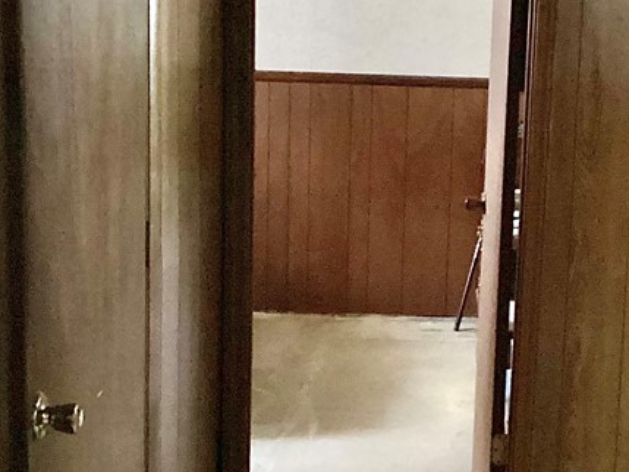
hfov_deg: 26.2
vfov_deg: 19.9
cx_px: 428
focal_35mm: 74
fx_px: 1345
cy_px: 257
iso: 800
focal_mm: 3.3
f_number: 2.4
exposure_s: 1/15
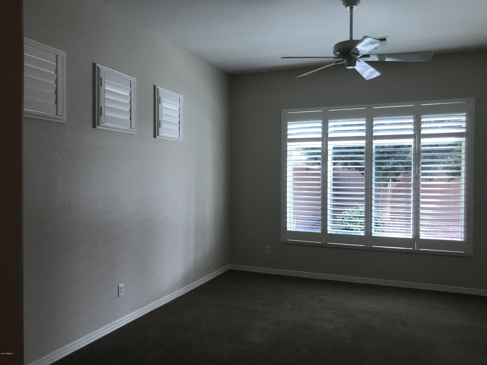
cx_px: 244
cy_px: 182
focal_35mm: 28
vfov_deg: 49.7
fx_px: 394
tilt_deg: +0.3
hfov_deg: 63.4
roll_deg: -0.6
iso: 25
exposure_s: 1/40
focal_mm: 3.99
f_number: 1.8
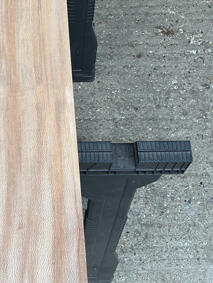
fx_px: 467
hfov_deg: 24.7
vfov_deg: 32.7
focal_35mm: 57
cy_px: 53
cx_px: 11
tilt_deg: -64.7
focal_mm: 3
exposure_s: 1/100
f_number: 1.8
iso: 16
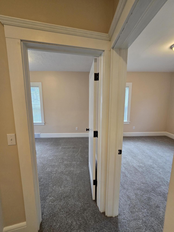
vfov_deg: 106.2
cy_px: 116
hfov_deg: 89.9
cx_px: 87
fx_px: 87
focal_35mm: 13
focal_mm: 2.2
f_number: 2.2
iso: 200
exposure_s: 1/60
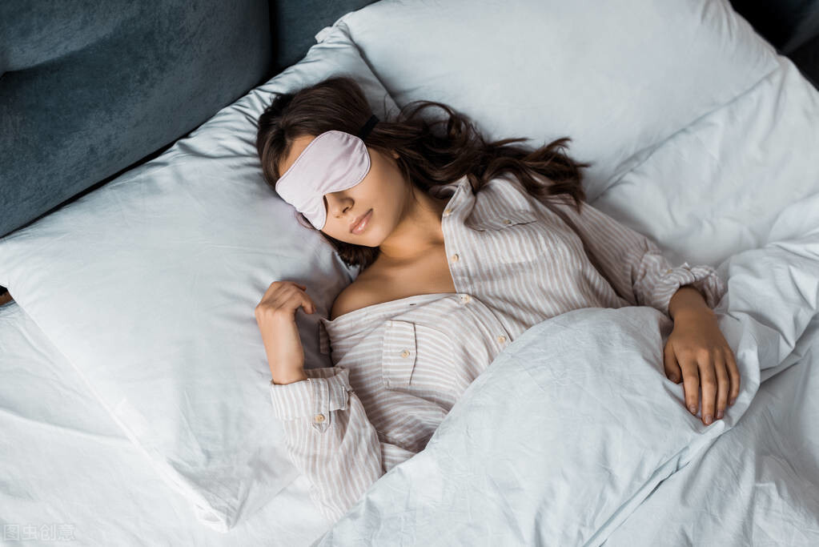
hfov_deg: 39.6
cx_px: 410
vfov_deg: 27.0
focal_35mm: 50
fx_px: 1138
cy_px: 274
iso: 250
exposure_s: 1/200
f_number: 3.5
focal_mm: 50
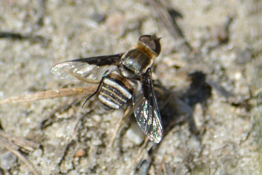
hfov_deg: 4.6
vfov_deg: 3.1
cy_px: 88
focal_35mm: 450
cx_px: 131
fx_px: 3276
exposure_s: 1/250
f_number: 8
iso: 100
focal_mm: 300
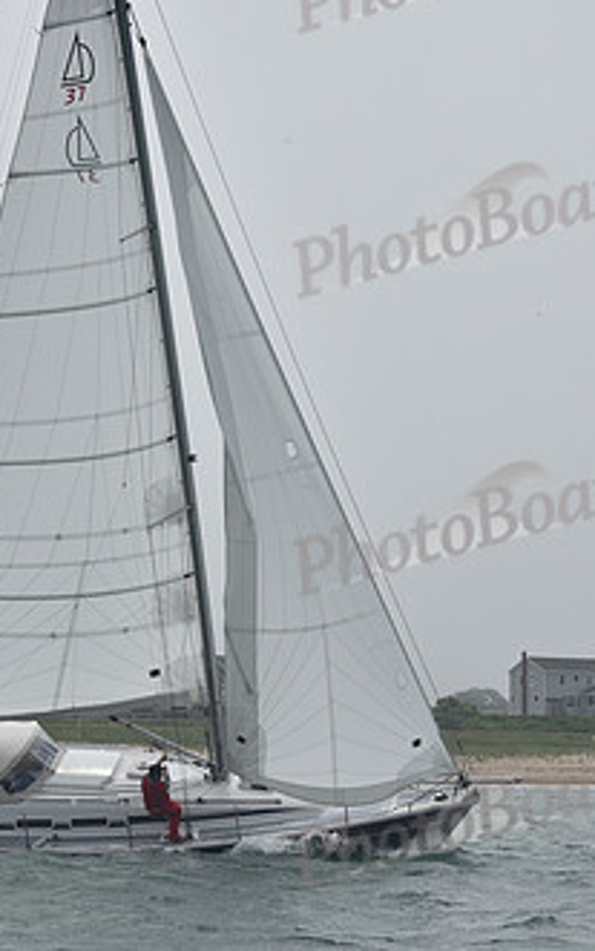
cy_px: 414
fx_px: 3242
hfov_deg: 10.5
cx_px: 145
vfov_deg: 16.7
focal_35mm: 125
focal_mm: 70
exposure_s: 1/800
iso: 250
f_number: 13
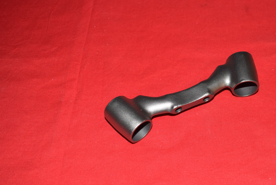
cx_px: 182
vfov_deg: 27.1
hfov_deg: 39.3
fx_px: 382
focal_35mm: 50
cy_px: 109
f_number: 5.6
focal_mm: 23
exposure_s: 1/200
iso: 400
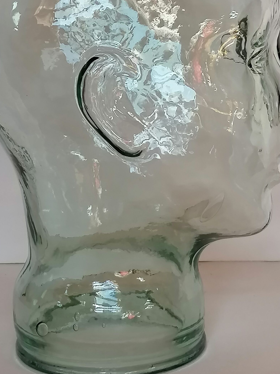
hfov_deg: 14.2
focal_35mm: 104
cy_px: 75
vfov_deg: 18.7
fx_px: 1122
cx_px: 136
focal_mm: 4.75
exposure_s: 1/100
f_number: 1.8
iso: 80
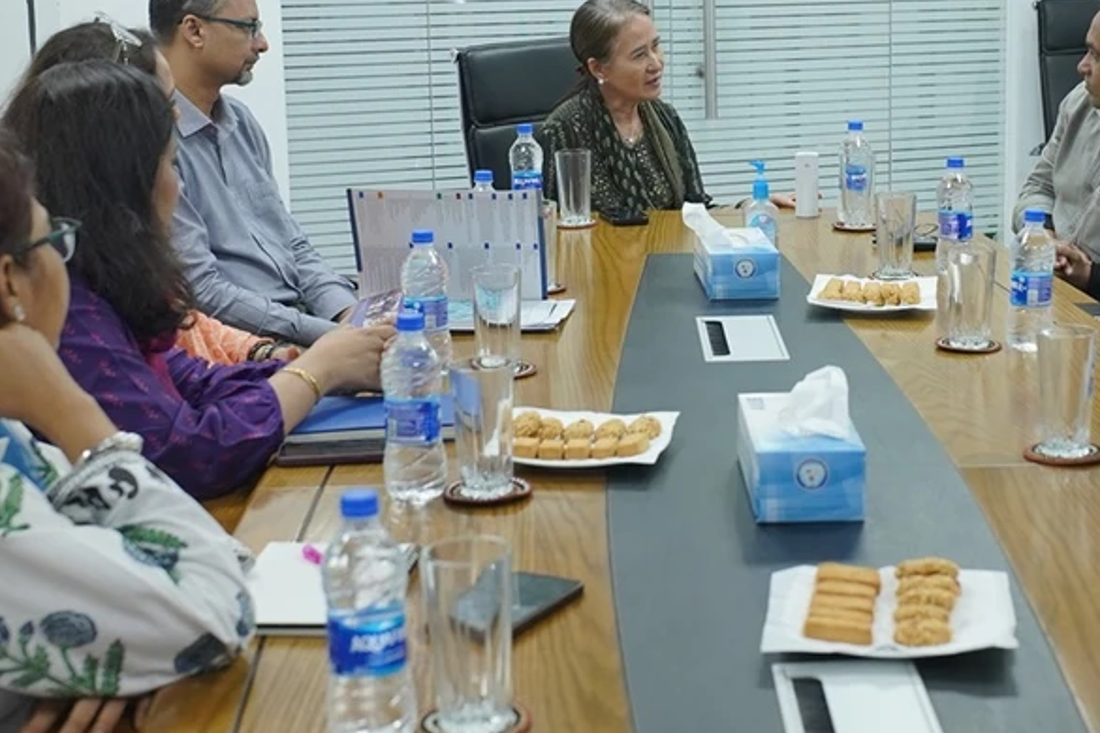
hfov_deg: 31.5
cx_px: 782
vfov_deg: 21.4
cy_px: 217
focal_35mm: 63
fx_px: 1925
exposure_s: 1/160
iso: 1000
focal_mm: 24
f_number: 2.8
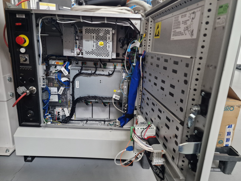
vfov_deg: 58.9
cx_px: 120
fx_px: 160
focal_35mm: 23
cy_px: 90
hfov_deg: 73.9
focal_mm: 6.4
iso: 640
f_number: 1.8
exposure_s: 1/60
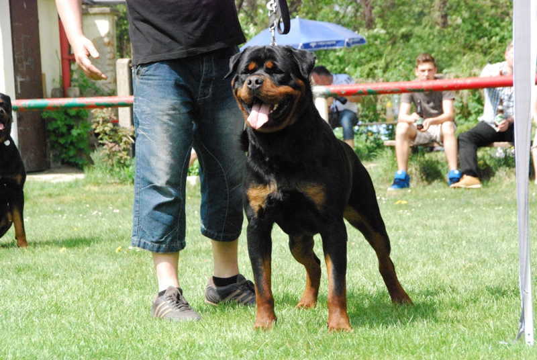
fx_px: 2062
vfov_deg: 10.0
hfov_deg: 14.8
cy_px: 180
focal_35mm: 138
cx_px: 268
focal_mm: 92
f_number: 11
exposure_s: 1/2000
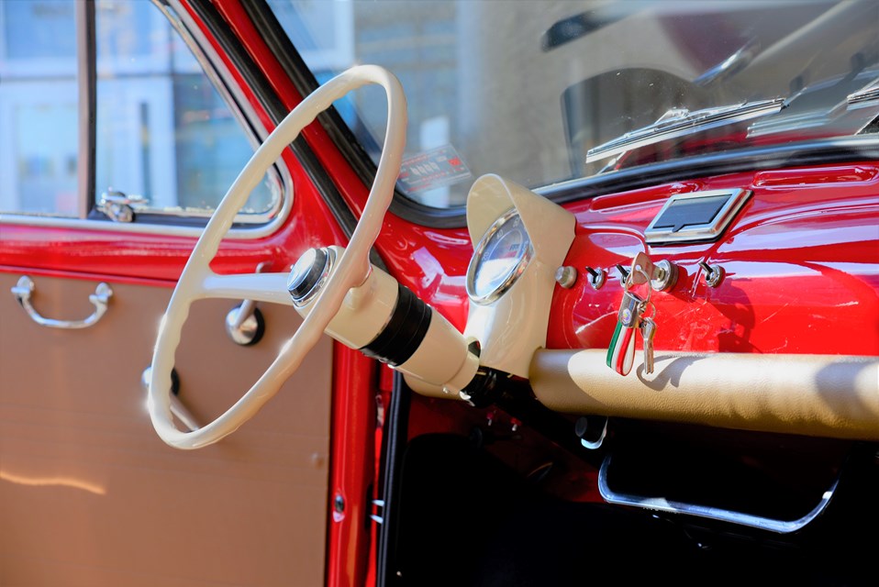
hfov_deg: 27.0
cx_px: 440
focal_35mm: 75
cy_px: 294
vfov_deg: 18.2
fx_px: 1832
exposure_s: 1/100
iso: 100
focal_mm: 75
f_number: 6.3
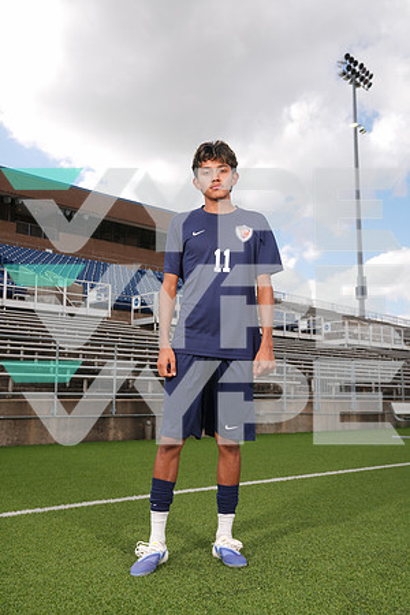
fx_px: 615
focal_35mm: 36
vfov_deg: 53.1
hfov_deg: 36.9
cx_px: 205
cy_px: 308
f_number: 7.1
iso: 80
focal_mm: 36
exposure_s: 1/200
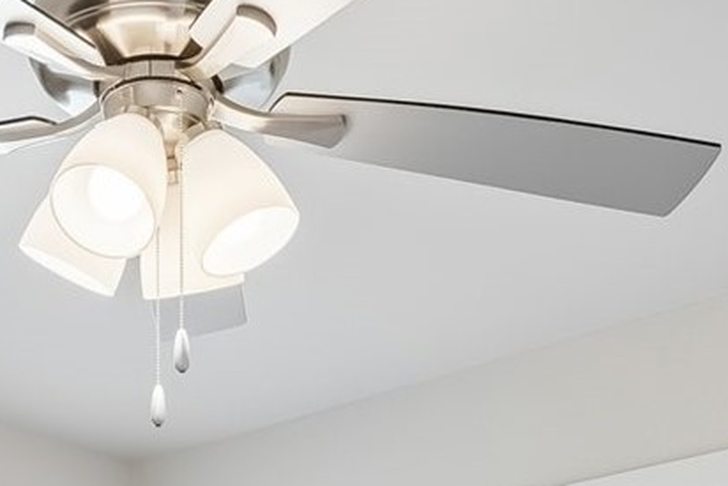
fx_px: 1598
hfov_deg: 25.3
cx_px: 178
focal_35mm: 79
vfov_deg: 14.0
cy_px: 1033
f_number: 6.3
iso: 200
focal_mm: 16
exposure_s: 1/80
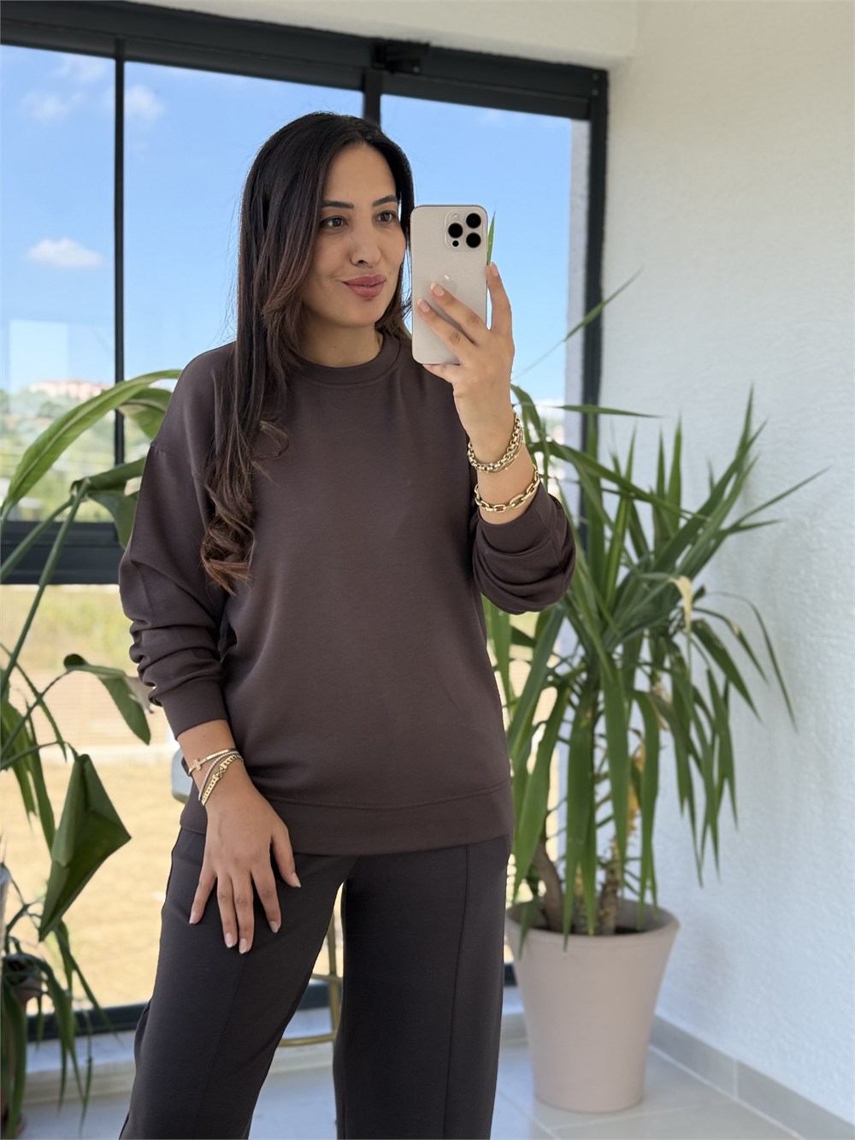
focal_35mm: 48
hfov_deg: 30.3
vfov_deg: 39.7
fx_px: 1581
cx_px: 428
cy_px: 570
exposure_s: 1/566
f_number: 1.78
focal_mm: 6.76
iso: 100
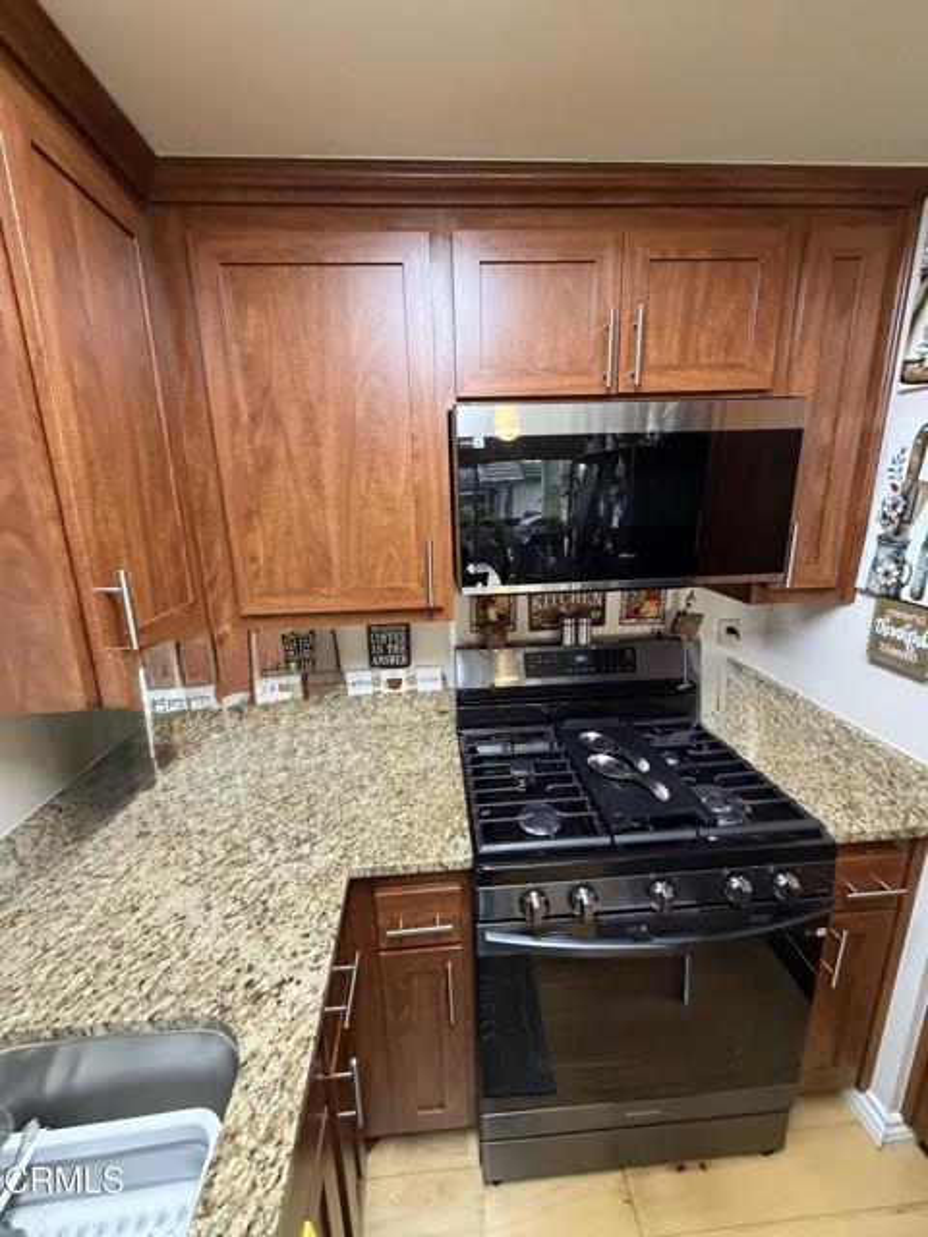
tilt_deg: -13.5
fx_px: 500
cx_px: 464
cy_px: 618
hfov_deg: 85.7
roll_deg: +1.2
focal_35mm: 14
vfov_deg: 102.1
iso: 640
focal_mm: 2.22
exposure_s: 1/60
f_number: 2.2
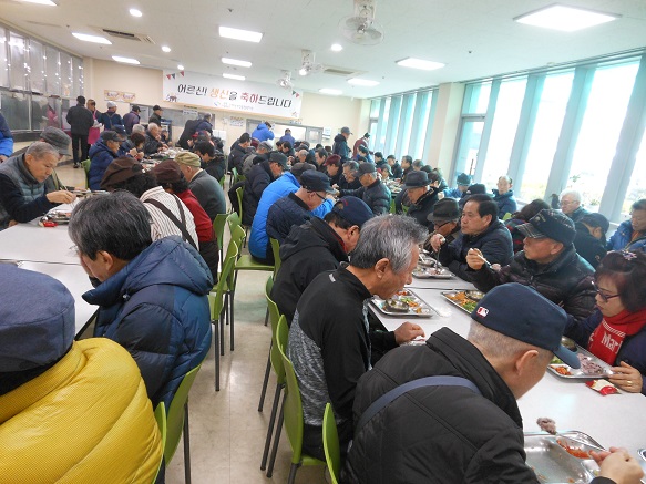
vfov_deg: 54.9
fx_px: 466
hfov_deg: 69.4
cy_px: 242
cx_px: 323
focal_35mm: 25
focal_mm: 4.5
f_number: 3.2
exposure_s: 1/30
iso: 250
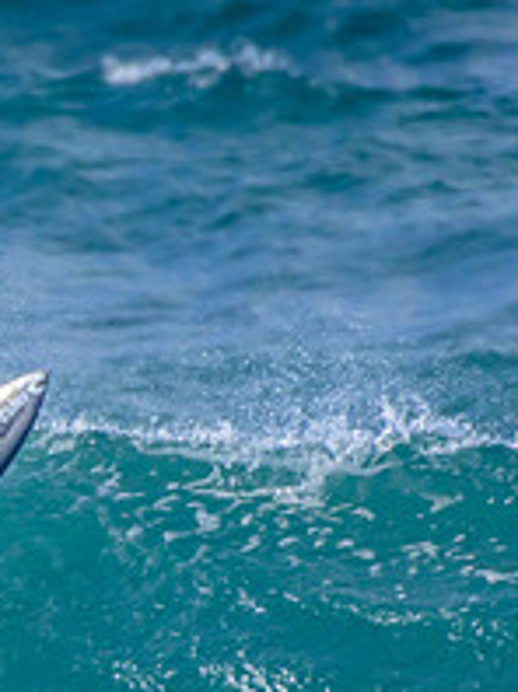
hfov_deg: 0.5
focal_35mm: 2822
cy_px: 442
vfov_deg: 0.7
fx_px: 56427
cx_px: -378
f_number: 11
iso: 1600
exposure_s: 1/2500
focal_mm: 1000
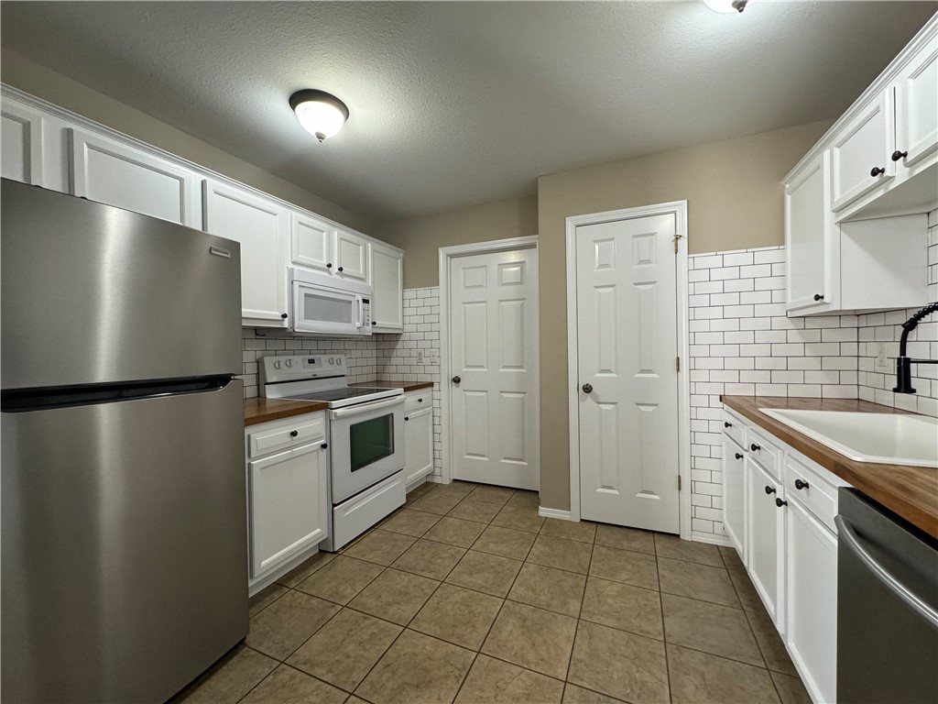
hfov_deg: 102.1
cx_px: 469
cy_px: 352
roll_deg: +0.5
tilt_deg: -1.0
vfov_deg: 85.7
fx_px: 379
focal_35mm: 14
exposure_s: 1/60
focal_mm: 2.22
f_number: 2.2
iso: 320
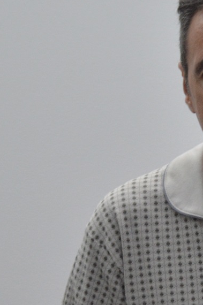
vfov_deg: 10.8
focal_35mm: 190
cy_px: 290
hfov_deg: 7.2
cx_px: 246
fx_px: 1610
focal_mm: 48
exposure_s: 1/80
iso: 400
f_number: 5.3
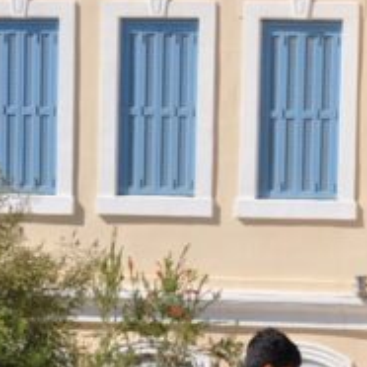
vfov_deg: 12.4
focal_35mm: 137
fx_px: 1643
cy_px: 446
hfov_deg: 12.4
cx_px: 476
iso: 400
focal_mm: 26
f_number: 7.1
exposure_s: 1/2000
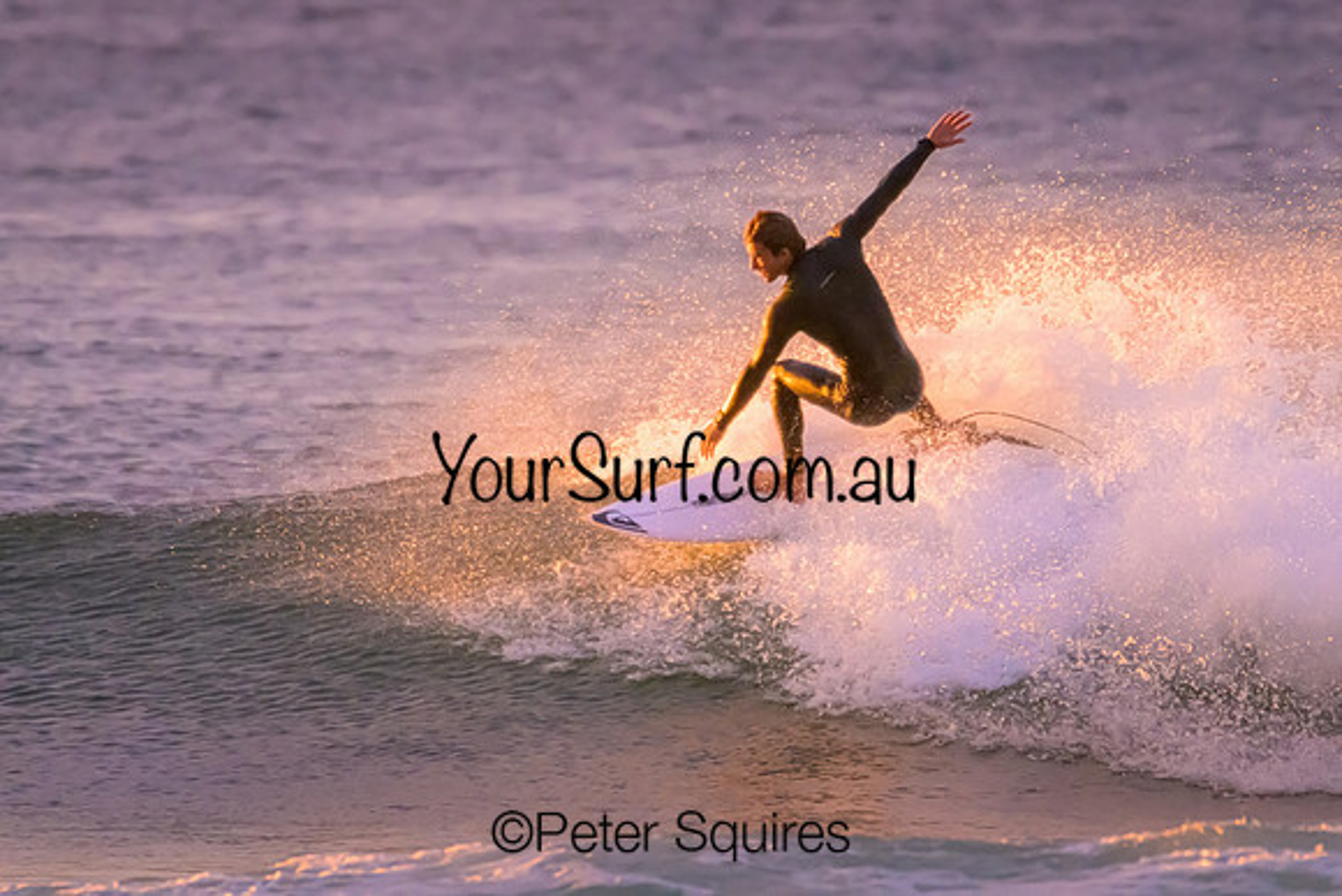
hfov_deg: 2.0
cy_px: 432
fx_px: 38646
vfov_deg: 1.3
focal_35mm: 1037
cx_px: 695
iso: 16000
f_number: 11
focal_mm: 1000
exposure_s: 1/400
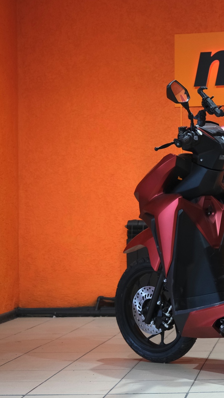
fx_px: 908
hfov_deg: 13.6
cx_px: 276
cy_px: 198
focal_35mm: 86
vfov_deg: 24.7
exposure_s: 1/100
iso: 1600
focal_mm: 35.8
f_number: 4
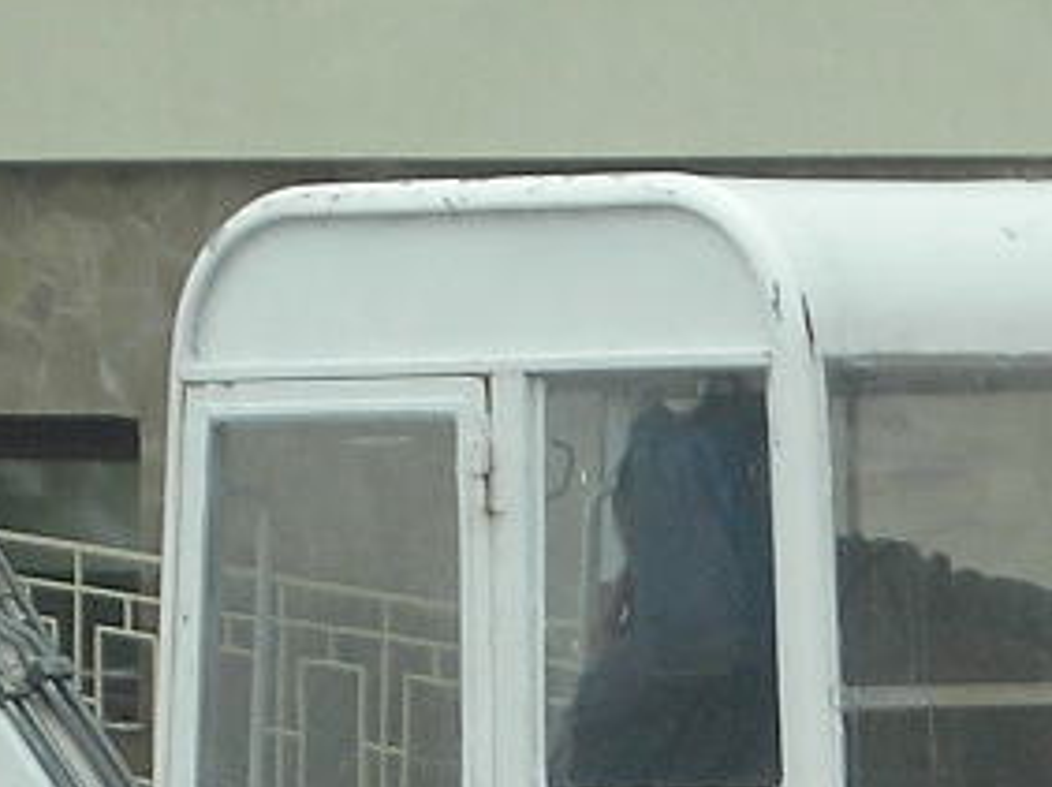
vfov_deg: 2.8
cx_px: 375
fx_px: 15850
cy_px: 1044
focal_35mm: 522
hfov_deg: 3.8
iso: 50
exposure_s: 1/74.4
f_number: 5.3
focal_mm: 19.2
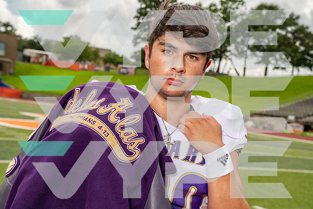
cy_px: 104
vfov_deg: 20.0
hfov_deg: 29.6
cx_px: 156
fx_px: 591
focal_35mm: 68
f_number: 8
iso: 100
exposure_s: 1/160
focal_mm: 68
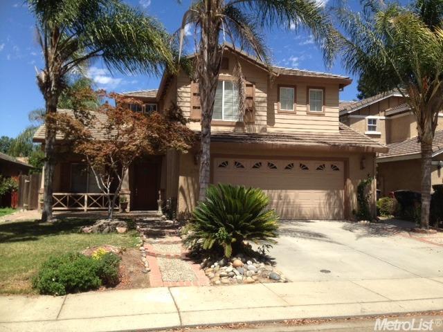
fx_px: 422
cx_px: 222
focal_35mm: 33
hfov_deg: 55.4
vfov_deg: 42.9
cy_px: 166
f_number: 2.4
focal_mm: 4.12
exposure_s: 1/1290
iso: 50
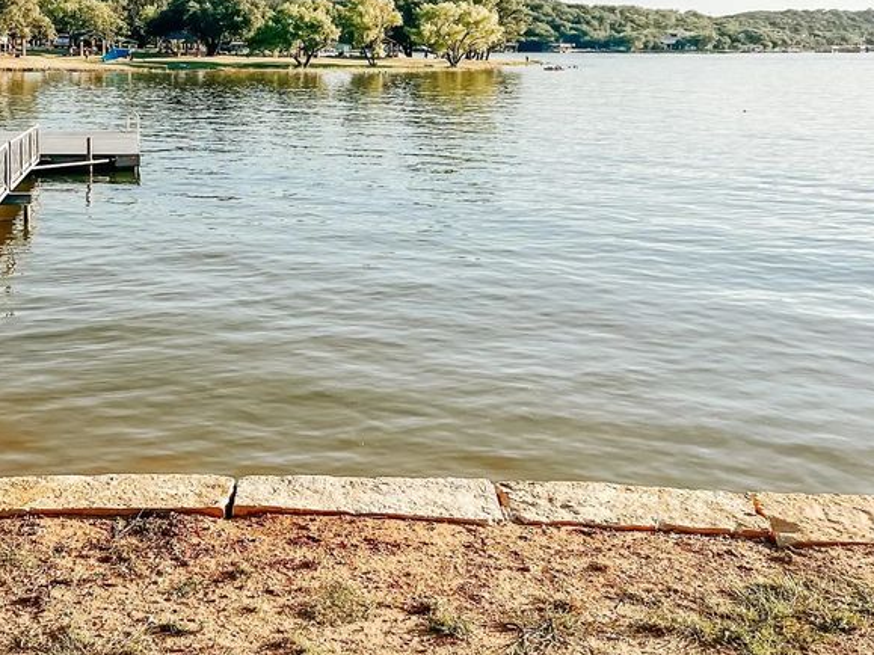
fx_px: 1161
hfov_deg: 40.1
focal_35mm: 46
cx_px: 214
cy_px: 180
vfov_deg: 31.1
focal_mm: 5.1
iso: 50
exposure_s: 1/3000
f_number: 1.6
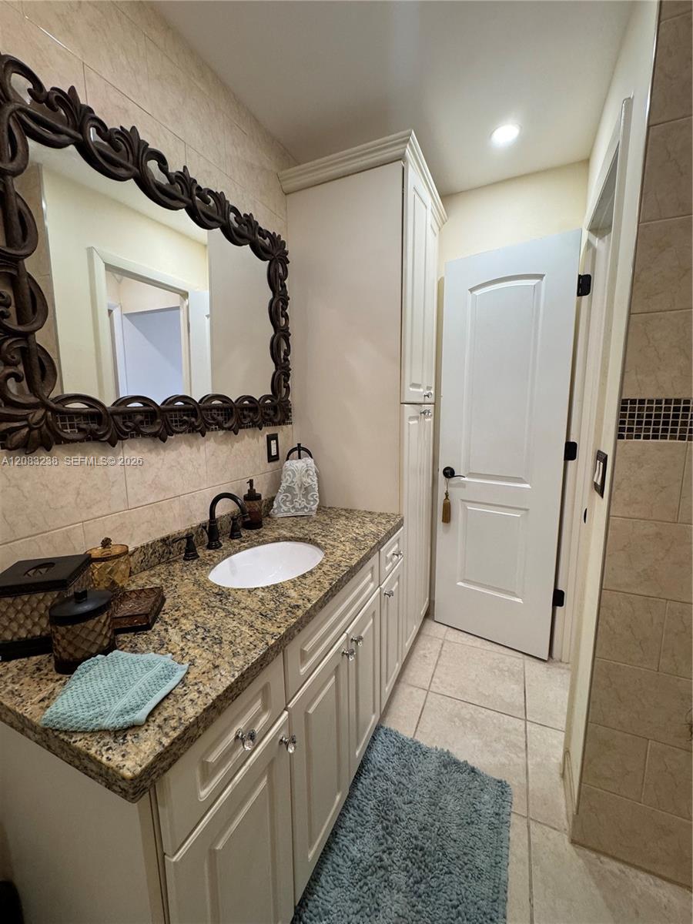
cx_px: 346
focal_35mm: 14
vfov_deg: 102.1
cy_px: 462
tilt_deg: -8.2
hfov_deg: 85.7
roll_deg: +0.3
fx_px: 374
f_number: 2.2
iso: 200
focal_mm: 2.22
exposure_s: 1/120
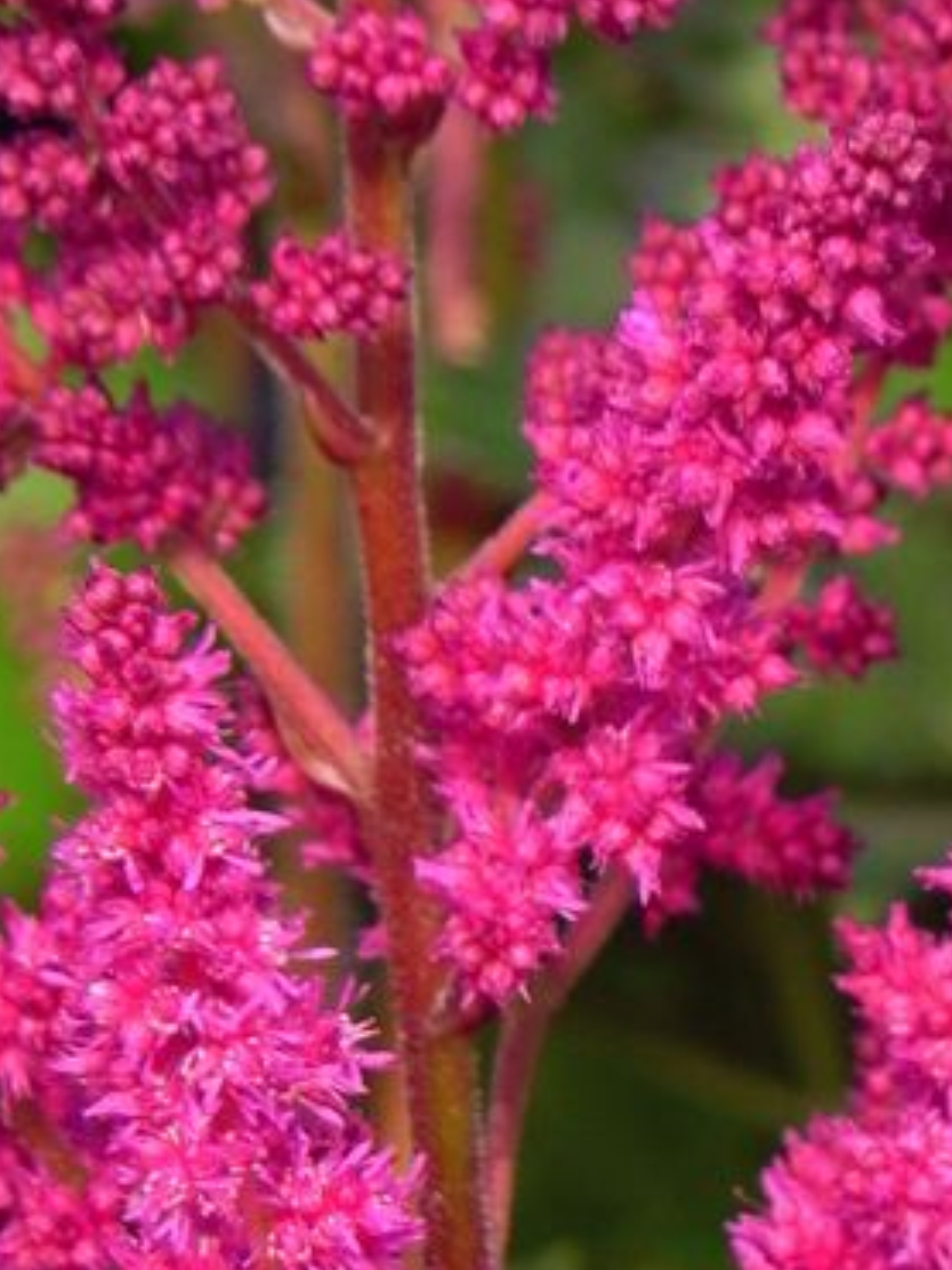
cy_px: 1113
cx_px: 401
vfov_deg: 1.5
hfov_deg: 1.1
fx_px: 47844
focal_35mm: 1304
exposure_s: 1/250
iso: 160
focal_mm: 107.6
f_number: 5
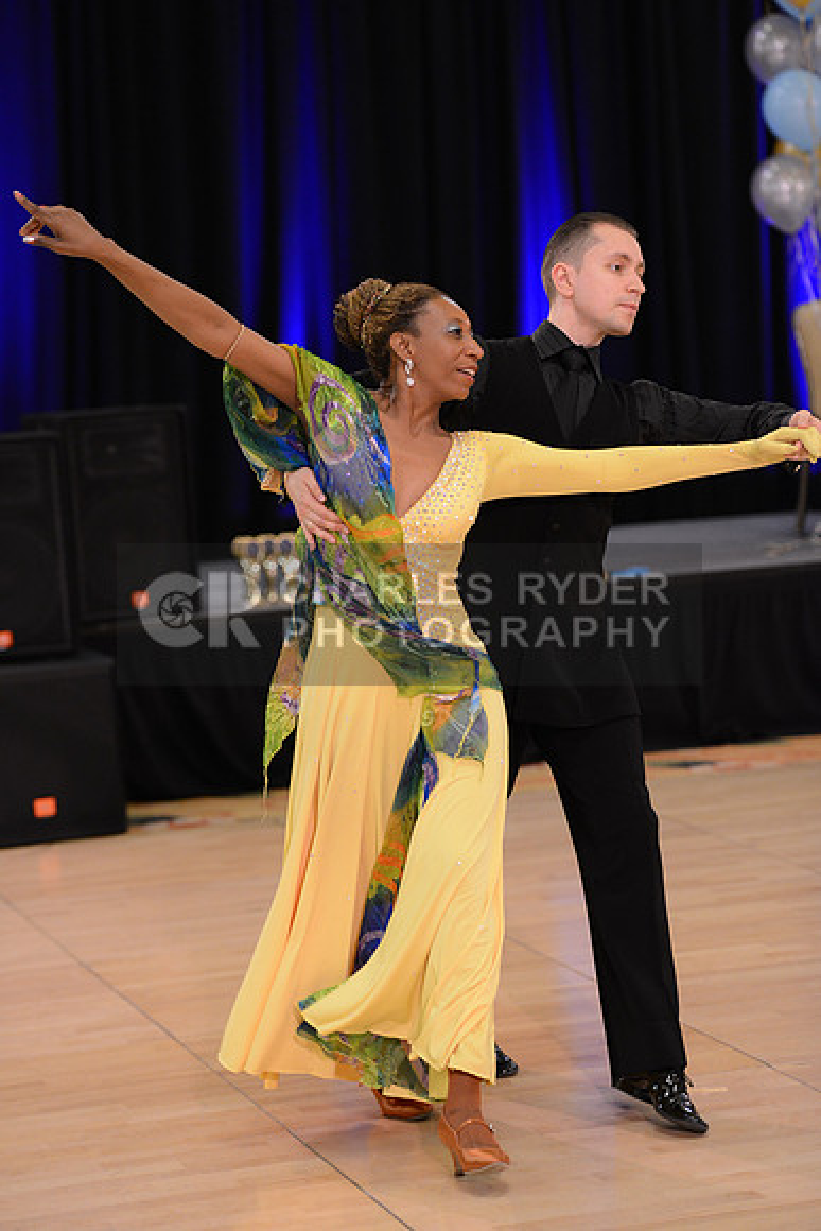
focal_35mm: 105
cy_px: 616
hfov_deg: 13.0
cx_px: 410
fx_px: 3589
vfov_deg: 19.5
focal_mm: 105
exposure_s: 1/250
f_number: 2.8
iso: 2500
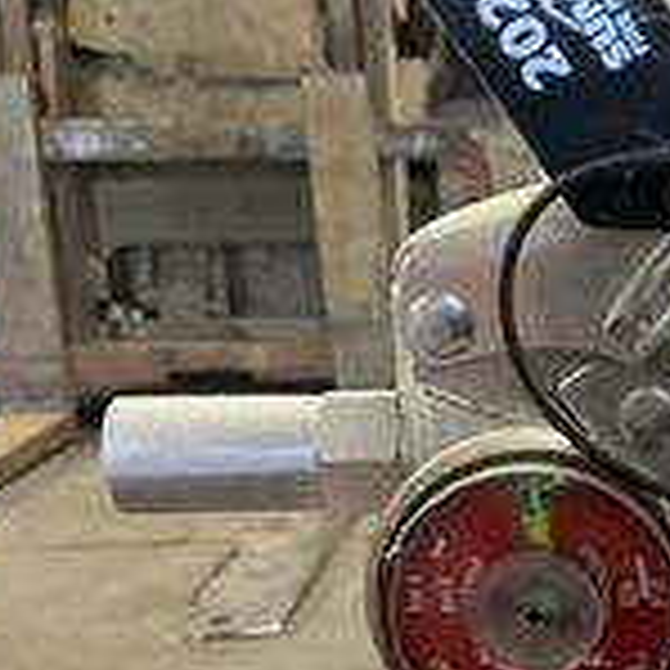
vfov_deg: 24.3
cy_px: 594
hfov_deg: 23.3
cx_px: 764
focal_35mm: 69
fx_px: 1511
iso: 320
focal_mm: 3
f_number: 1.8
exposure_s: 1/40
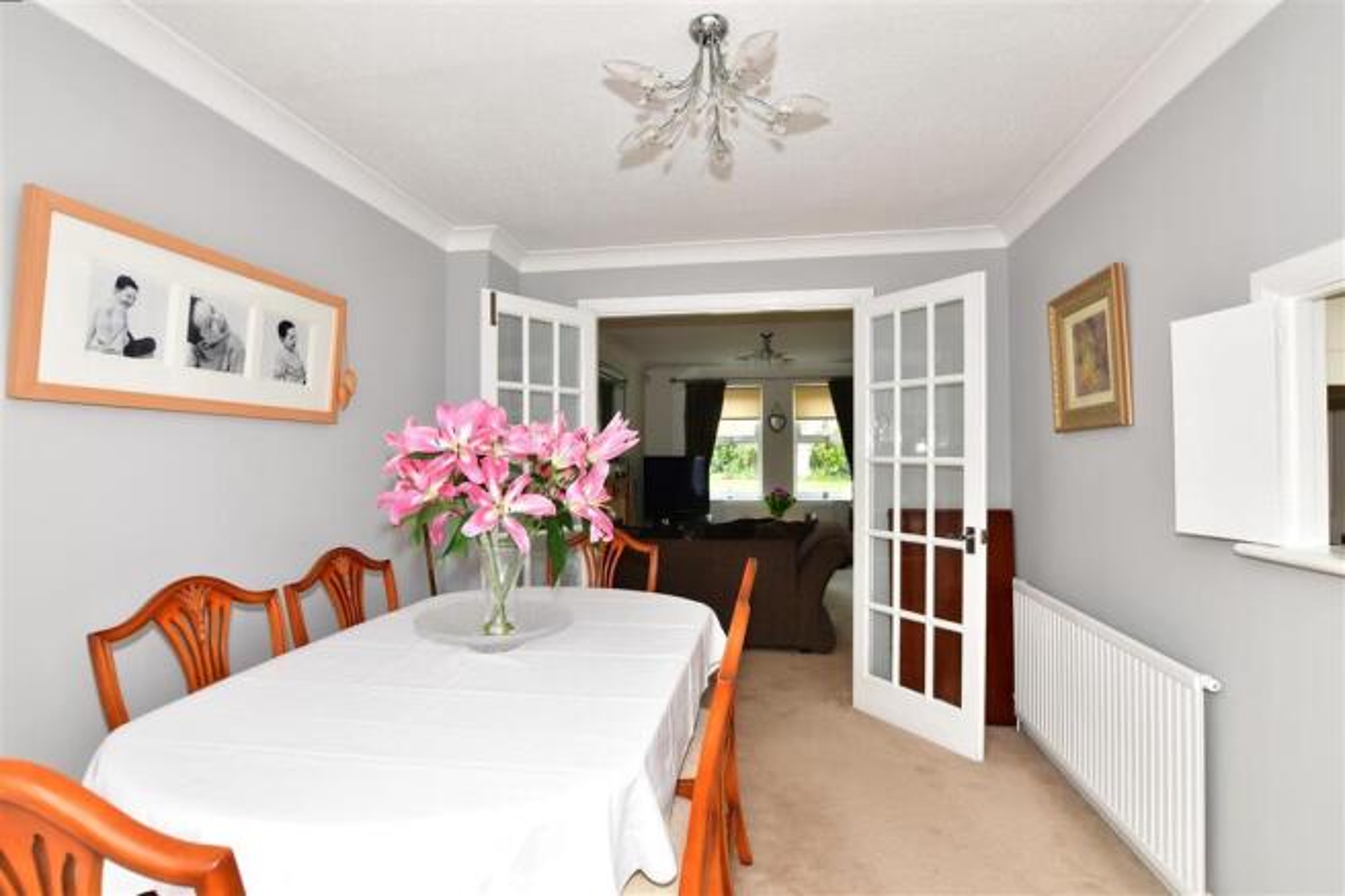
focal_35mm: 15
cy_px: 448
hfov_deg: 100.4
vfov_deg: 77.3
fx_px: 560
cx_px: 672
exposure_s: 1/25
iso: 200
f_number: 6.3
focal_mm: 10
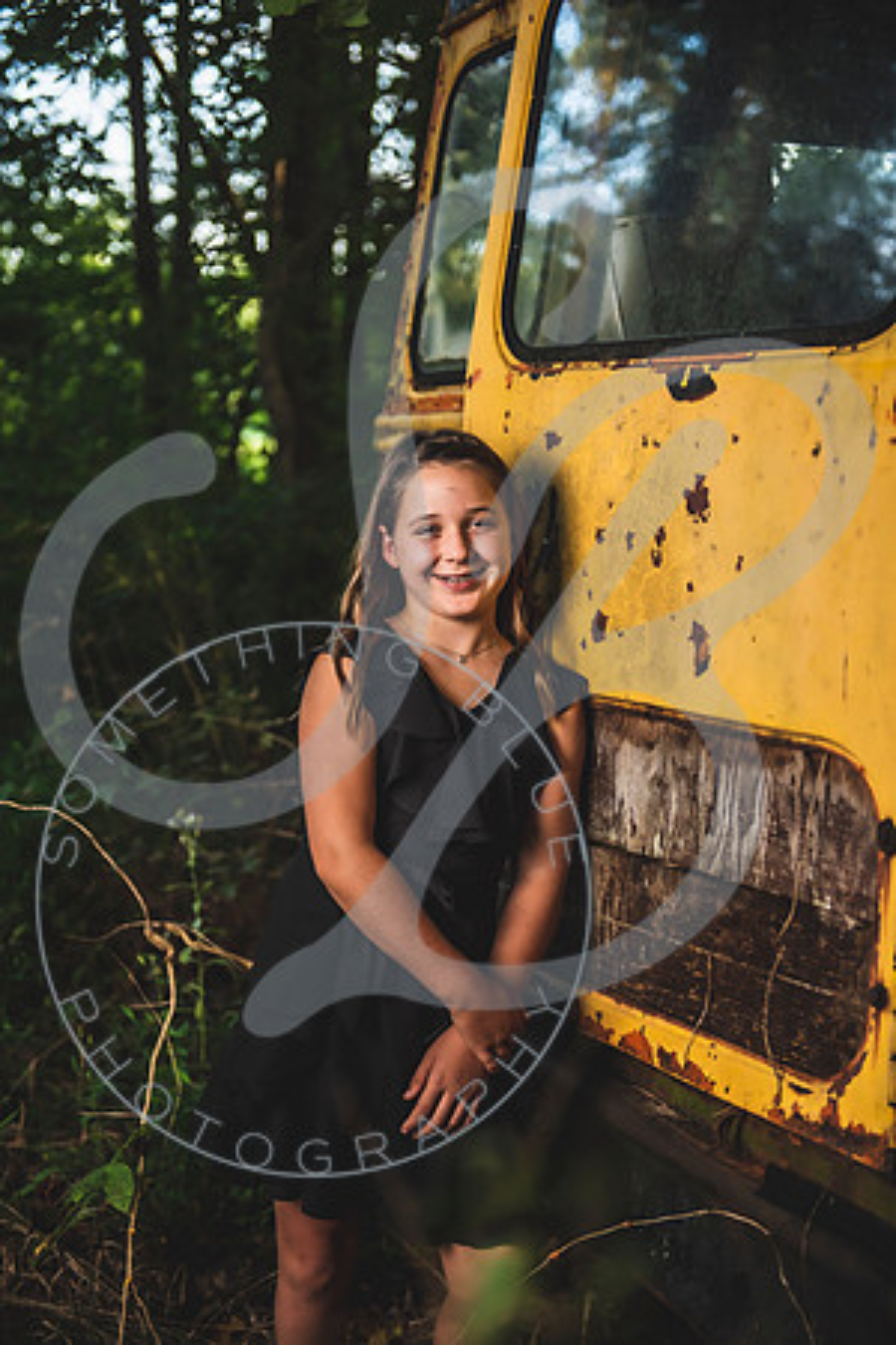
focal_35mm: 55
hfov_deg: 24.6
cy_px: 672
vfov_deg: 36.2
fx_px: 2053
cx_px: 448
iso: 100
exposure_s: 1/160
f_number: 2.8
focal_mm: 55
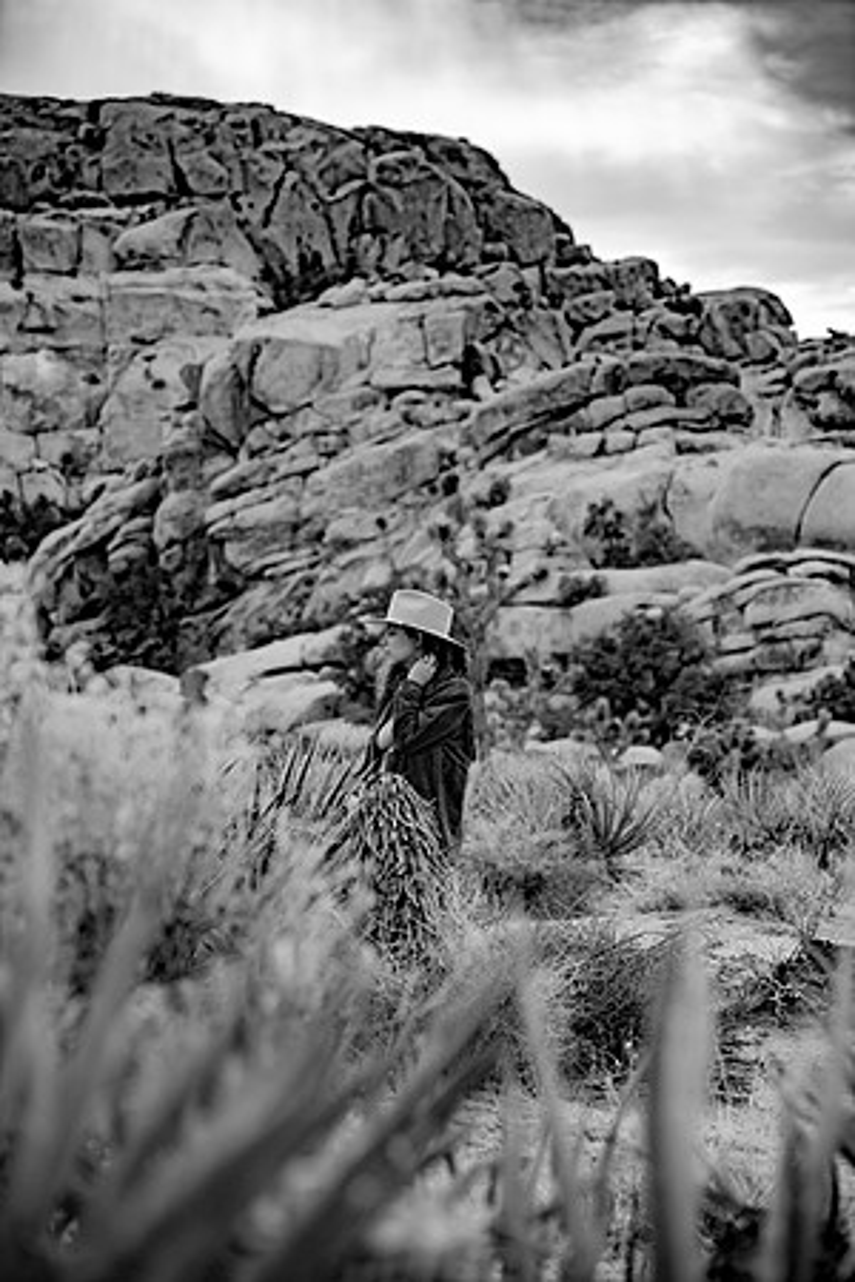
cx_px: 428
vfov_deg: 24.8
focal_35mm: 82
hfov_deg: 16.7
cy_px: 641
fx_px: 2921
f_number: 4
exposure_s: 1/1600
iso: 100
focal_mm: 82
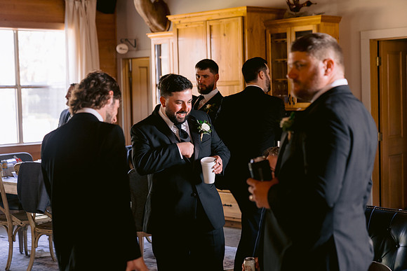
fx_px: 792
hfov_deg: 28.8
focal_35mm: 70
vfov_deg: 19.5
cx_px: 204
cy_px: 136
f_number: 2.8
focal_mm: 70
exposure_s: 1/50
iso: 1000
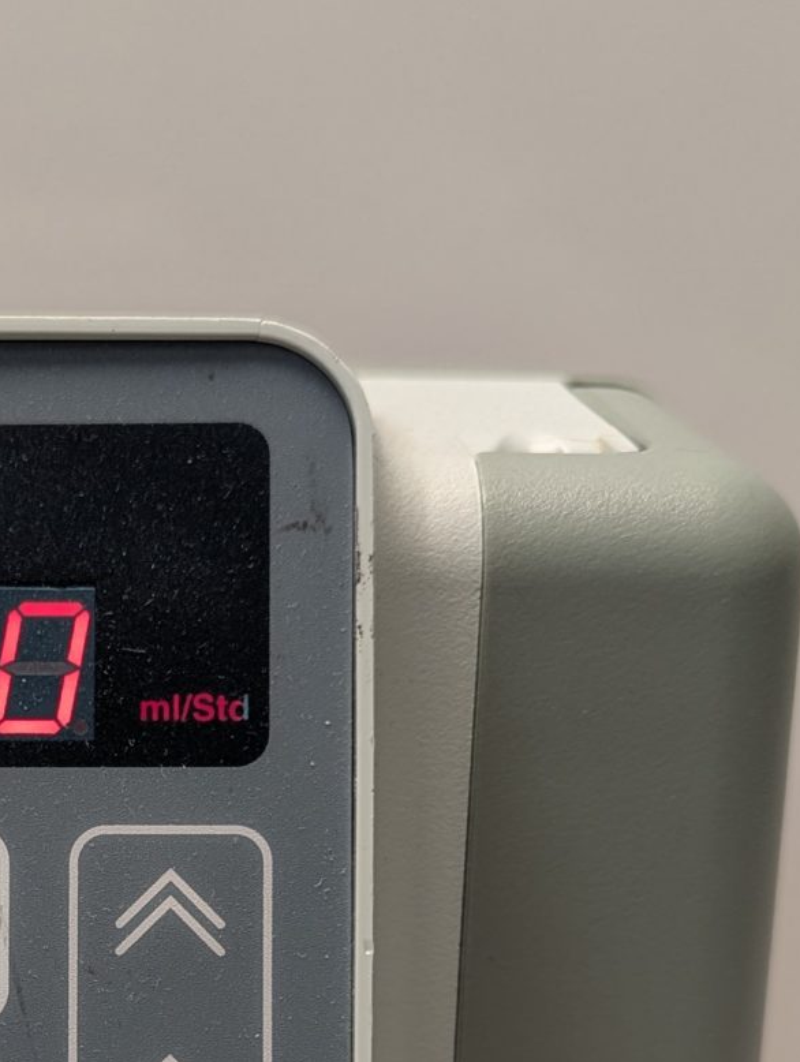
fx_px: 2428
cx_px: -18
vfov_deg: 23.8
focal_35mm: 79
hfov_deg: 18.2
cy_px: 1003
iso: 51
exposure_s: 1/50
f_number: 1.85
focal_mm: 6.81
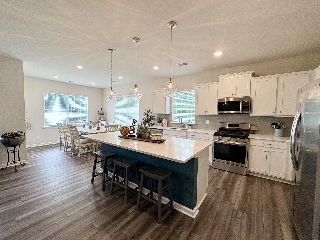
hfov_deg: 102.1
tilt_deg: -2.6
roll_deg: +1.1
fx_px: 129
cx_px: 160
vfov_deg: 85.7
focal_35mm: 14
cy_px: 120
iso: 125
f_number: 2.2
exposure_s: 1/120
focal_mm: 2.22
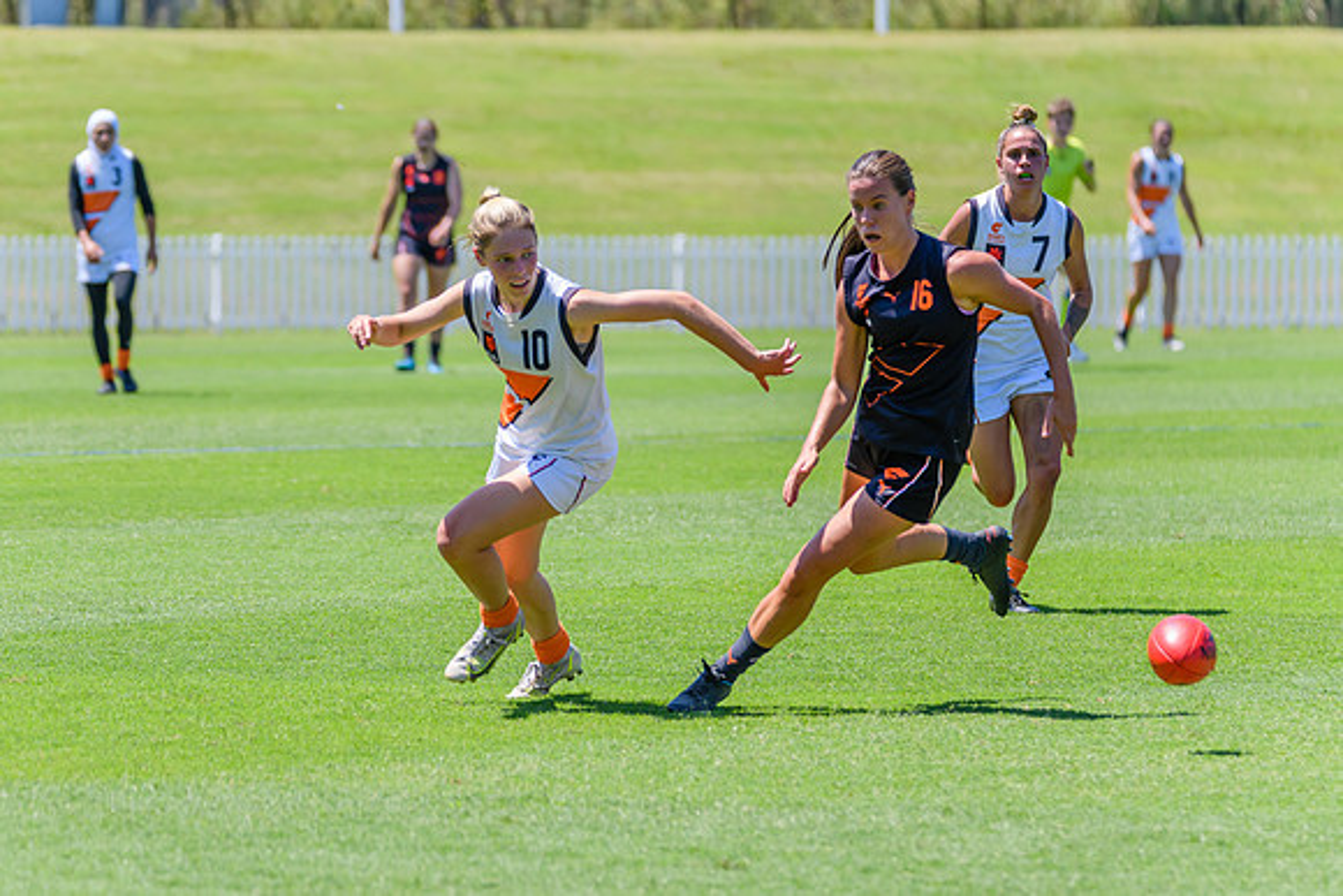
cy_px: 459
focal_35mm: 577
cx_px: 624
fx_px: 21526
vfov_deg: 2.4
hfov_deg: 3.6
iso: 800
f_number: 7.1
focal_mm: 450
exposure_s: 1/2000
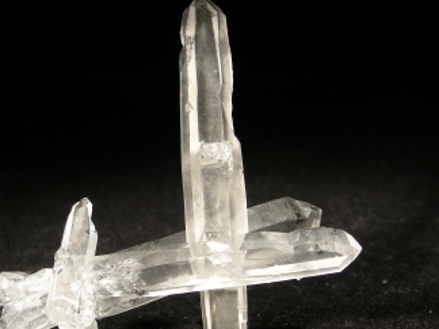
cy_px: 175
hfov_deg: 28.9
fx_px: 850
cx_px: 190
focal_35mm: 67
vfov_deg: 21.9
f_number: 3.5
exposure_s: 1/40.8
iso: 50
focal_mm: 8.8
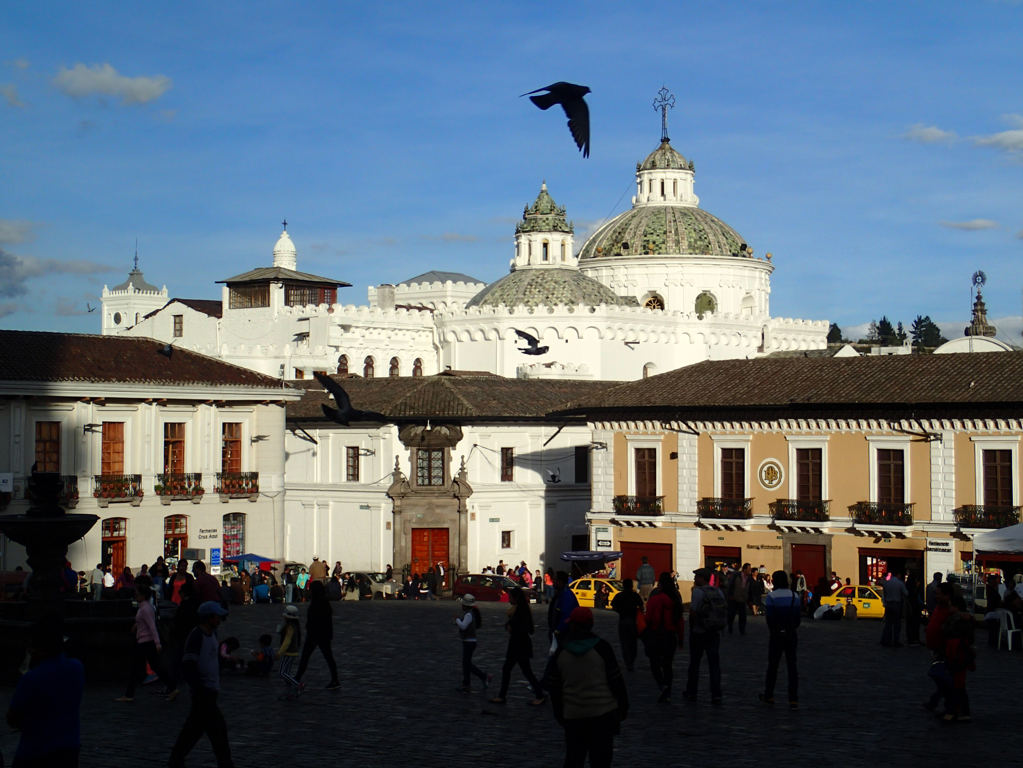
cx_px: 512
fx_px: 1803
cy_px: 384
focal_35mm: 61
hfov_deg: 31.7
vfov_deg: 24.0
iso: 100
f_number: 5
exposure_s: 1/800
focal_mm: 11.01
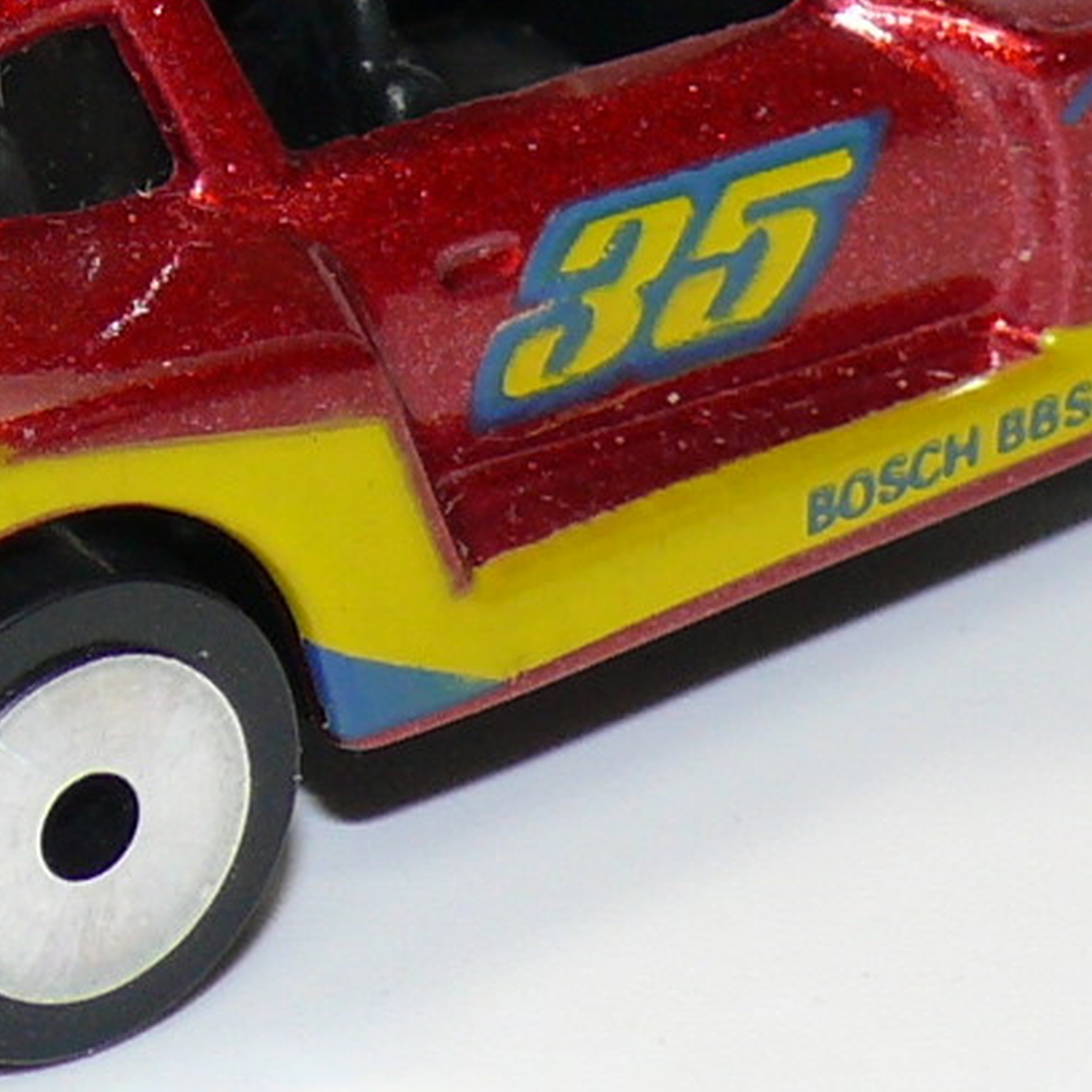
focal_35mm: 330
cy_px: 153
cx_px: 110
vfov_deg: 5.3
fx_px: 11778
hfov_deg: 5.3
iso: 100
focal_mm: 12.9
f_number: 4
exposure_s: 1/30
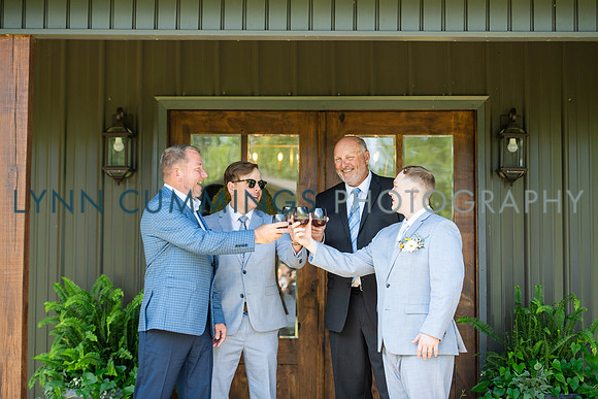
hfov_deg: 24.1
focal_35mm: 84
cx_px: 299
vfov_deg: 16.2
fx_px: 1403
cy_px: 195
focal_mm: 80
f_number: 3.2
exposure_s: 1/500
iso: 320
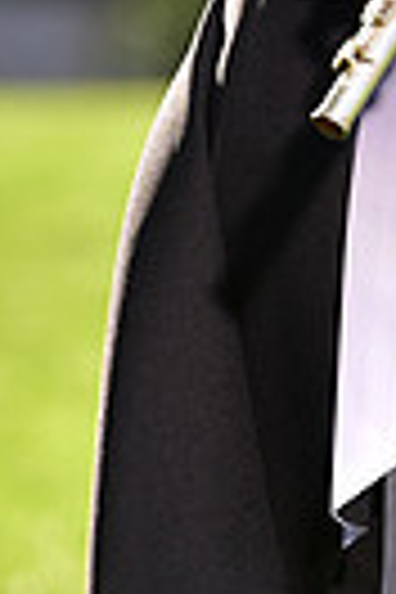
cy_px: -392
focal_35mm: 882
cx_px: 524
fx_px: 14552
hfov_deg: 1.6
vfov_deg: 2.3
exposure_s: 1/250
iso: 80
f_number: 5
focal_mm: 200
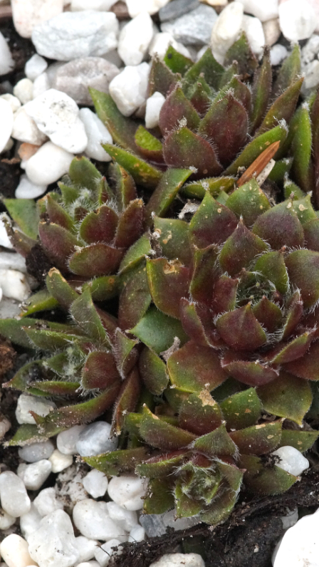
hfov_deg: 5.1
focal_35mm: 237
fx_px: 3562
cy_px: 284
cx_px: 213
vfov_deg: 9.1
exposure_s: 1/160
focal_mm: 100
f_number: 11
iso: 1250
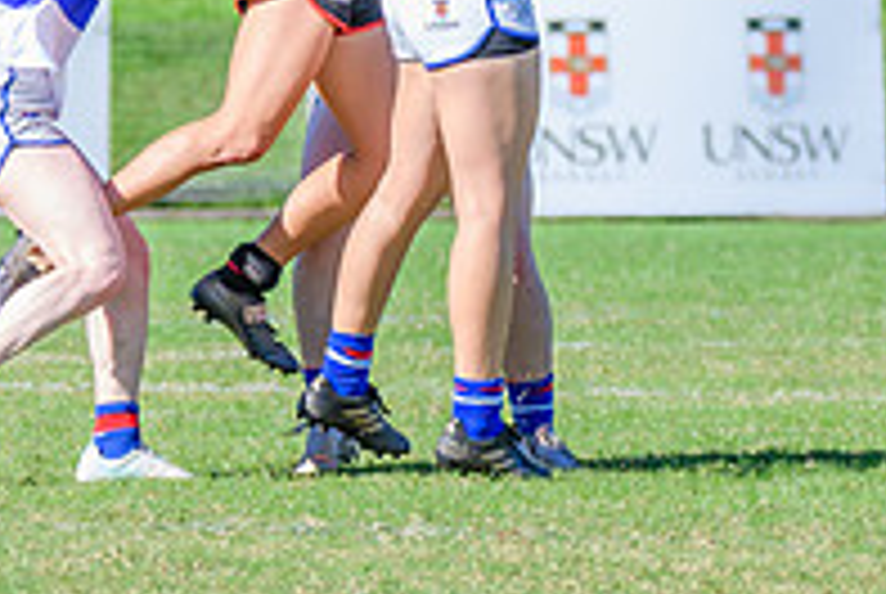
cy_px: -106
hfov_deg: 2.0
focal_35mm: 1051
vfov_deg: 1.3
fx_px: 25905
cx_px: 335
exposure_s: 1/1600
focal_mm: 200
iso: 640
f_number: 7.1
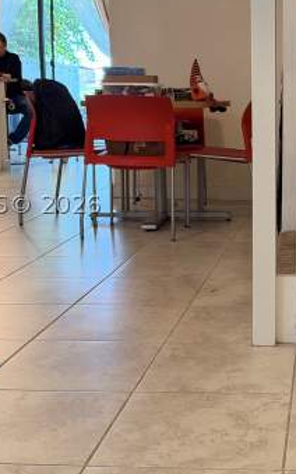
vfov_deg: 33.9
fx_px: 774
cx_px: 314
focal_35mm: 60
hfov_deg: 20.7
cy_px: 204
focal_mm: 6.93
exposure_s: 1/60
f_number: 1.48
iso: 160
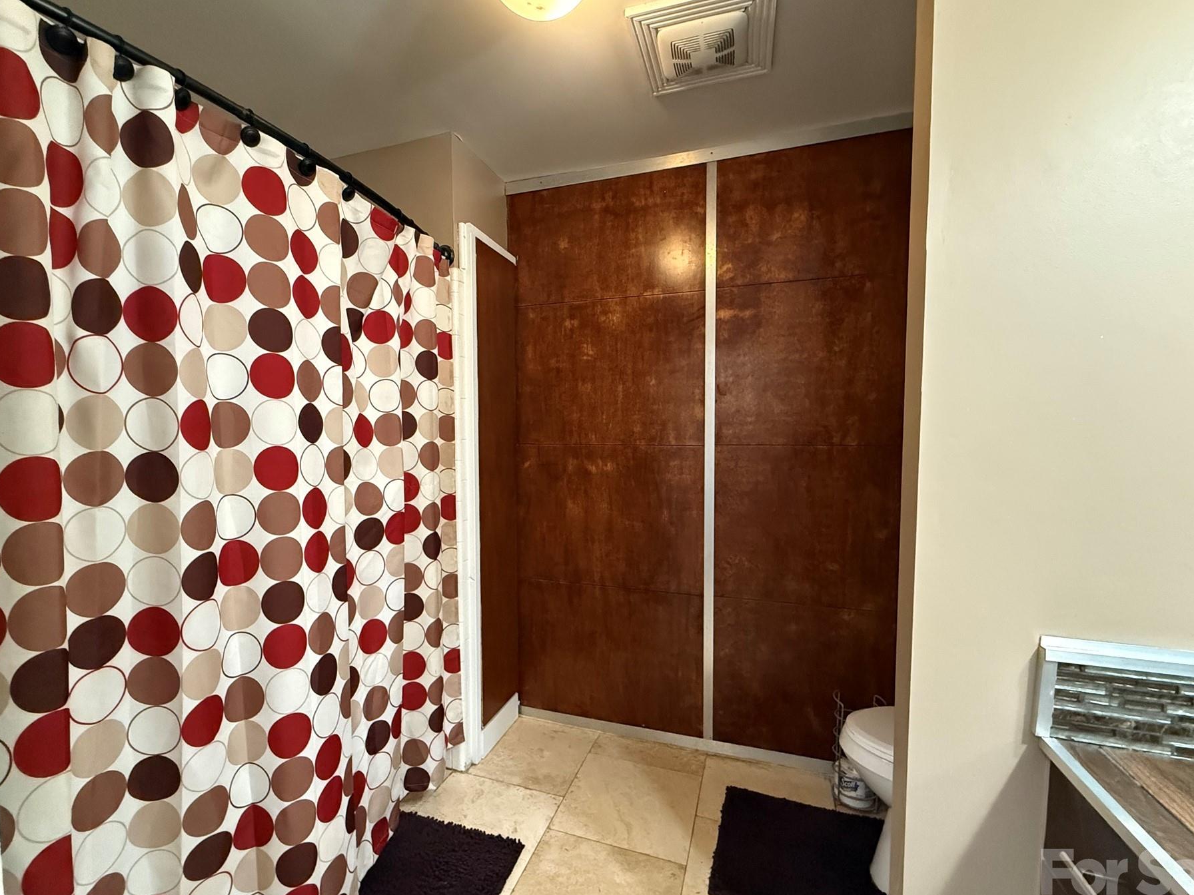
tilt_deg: -3.2
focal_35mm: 16
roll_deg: +0.0
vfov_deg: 78.1
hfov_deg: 94.4
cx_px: 571
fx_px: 552
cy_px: 468
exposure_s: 1/60
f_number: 2.2
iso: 1000
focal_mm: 2.22
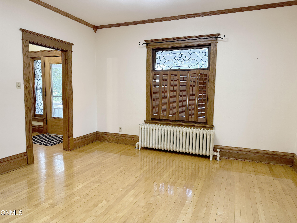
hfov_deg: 71.6
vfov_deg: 56.8
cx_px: 148
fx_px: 206
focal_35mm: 24
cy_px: 112
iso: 320
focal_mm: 6.76
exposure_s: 1/60
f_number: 1.78
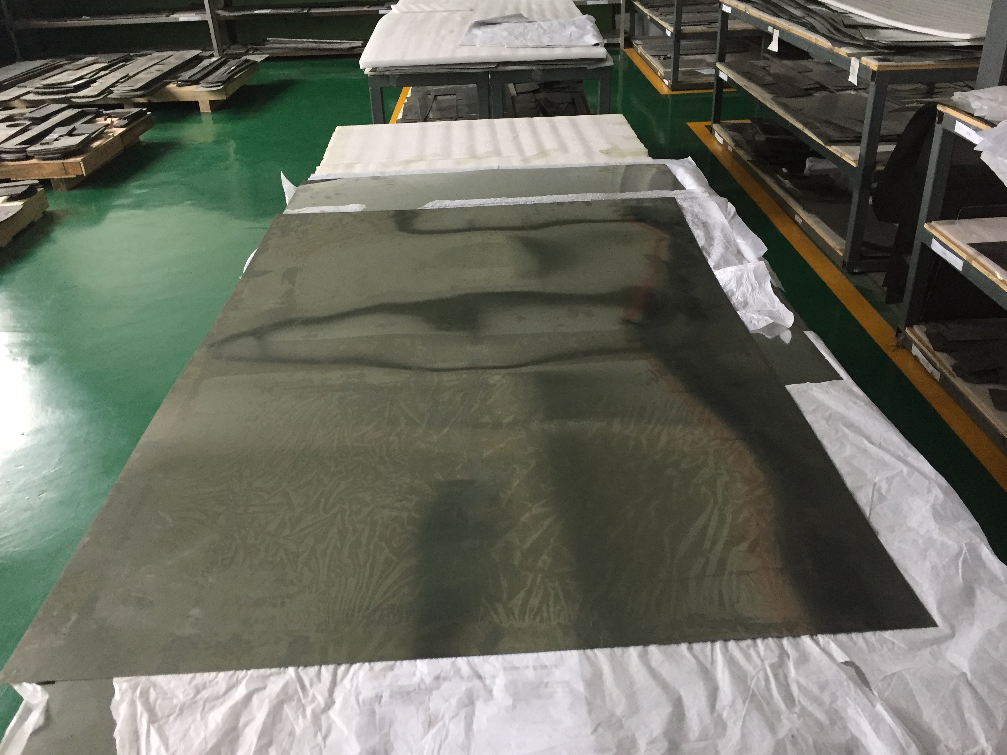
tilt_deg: -28.6
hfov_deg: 60.0
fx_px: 873
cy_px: 383
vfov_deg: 46.8
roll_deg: +2.6
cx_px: 494
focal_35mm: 30
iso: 200
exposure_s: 1/33
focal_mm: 4.15
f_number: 2.2
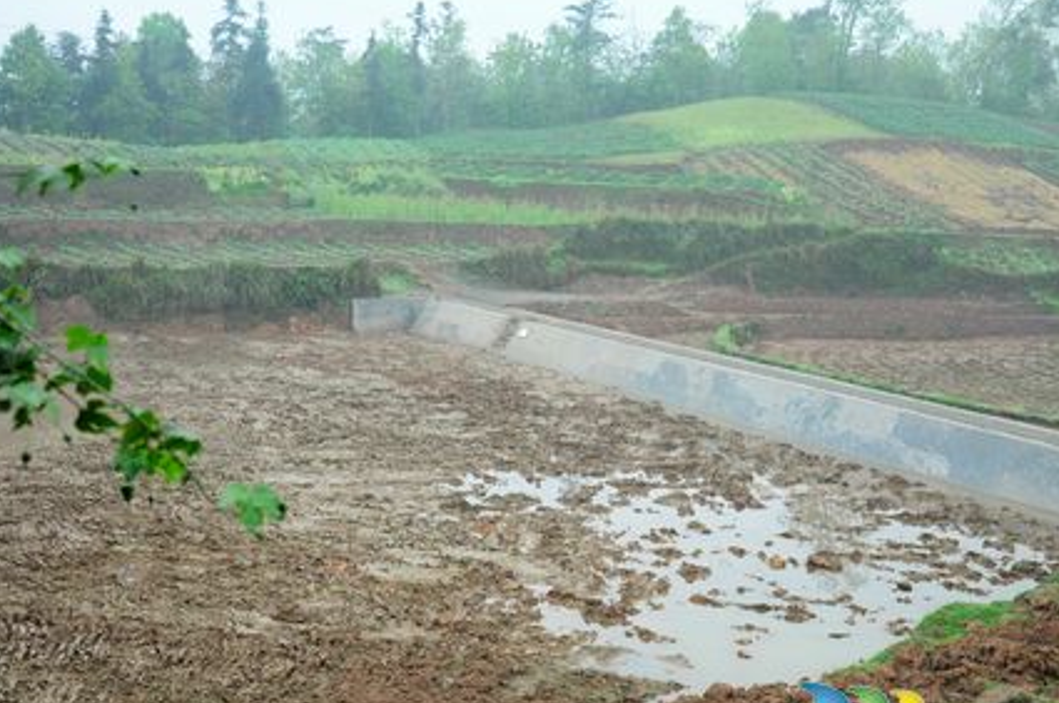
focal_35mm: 60
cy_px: 379
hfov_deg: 33.4
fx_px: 1762
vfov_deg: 22.5
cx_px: 491
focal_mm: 34
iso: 1000
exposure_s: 1/125
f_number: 5.6
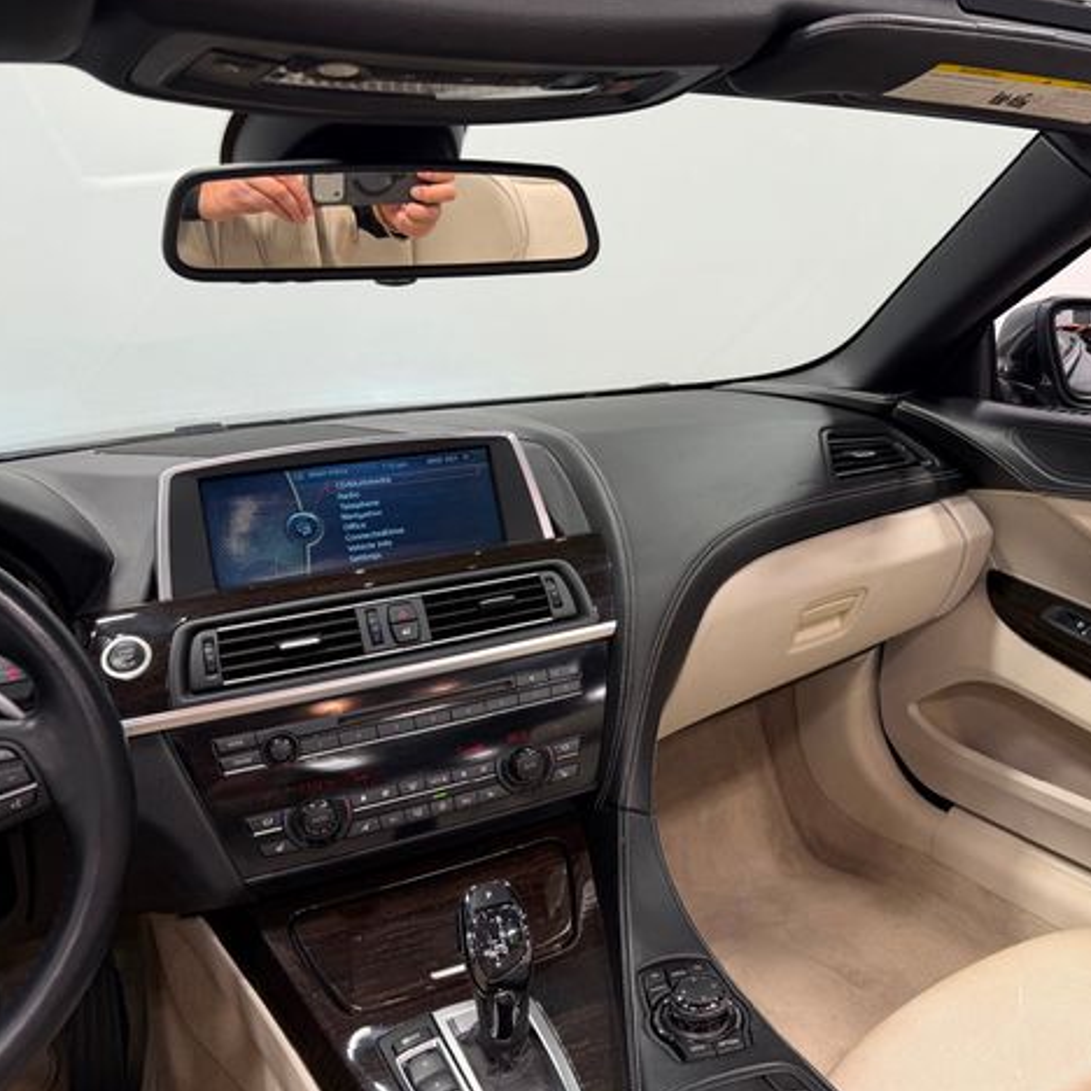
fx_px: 1034
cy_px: 539
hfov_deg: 54.8
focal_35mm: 29
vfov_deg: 55.6
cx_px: 697
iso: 64
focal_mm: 6.76
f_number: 1.78
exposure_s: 1/120
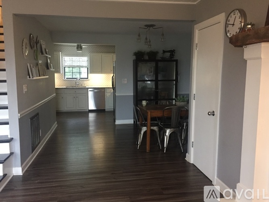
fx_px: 225
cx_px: 134
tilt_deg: -6.5
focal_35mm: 29
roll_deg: -0.7
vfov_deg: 48.2
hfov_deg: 61.7
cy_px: 101
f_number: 2.2
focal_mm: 4.15
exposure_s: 1/30
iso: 200
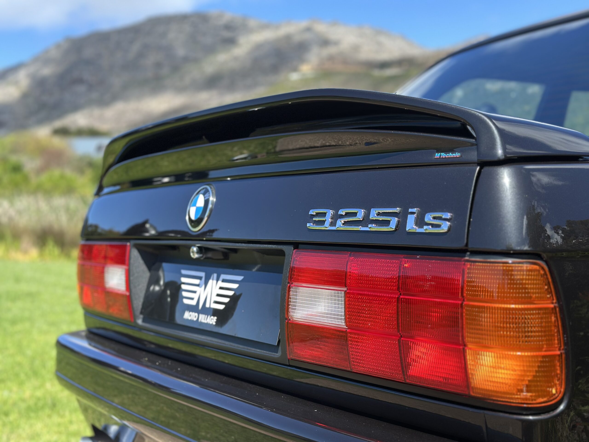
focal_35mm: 48
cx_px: 294
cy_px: 221
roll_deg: +0.7
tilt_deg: -1.0
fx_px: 817
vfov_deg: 30.3
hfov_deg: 39.7
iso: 80
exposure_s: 1/1517
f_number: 1.78
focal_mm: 6.86
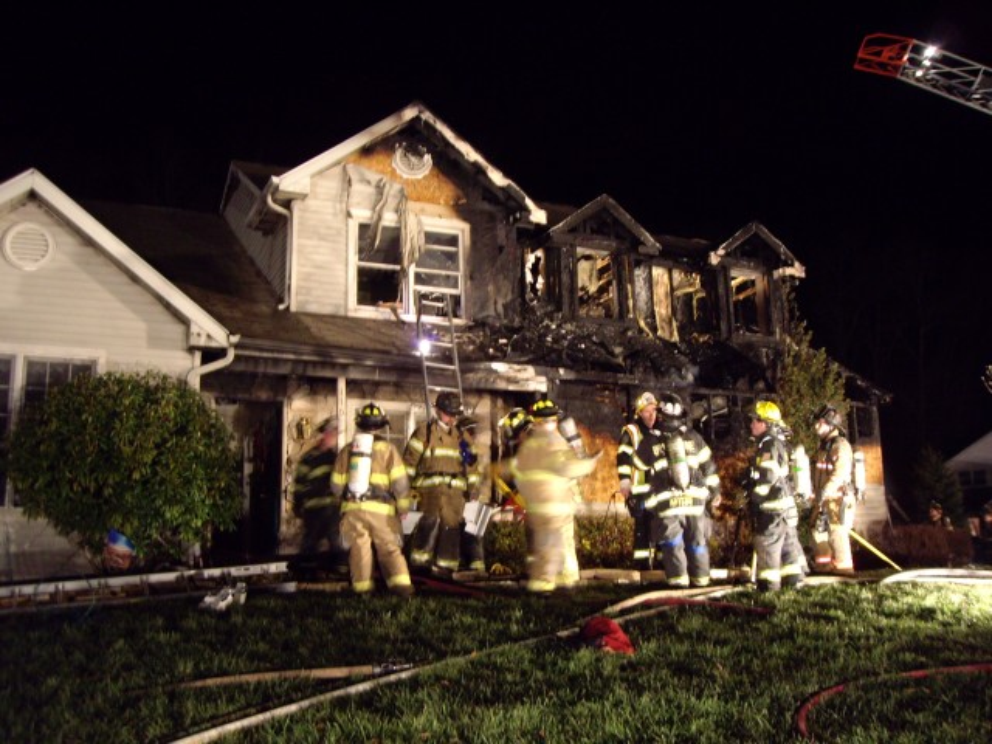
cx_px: 496
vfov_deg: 37.7
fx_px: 1089
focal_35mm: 38
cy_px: 372
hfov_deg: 49.0
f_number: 2.7
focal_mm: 6.2
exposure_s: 1/4
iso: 200
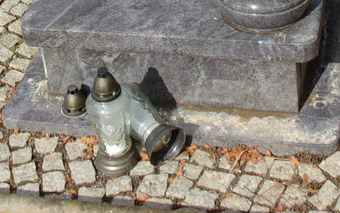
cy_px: -136
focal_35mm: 107
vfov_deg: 11.6
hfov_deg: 19.5
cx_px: 170
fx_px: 992
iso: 80
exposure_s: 1/90
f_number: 11.8
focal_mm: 6.4
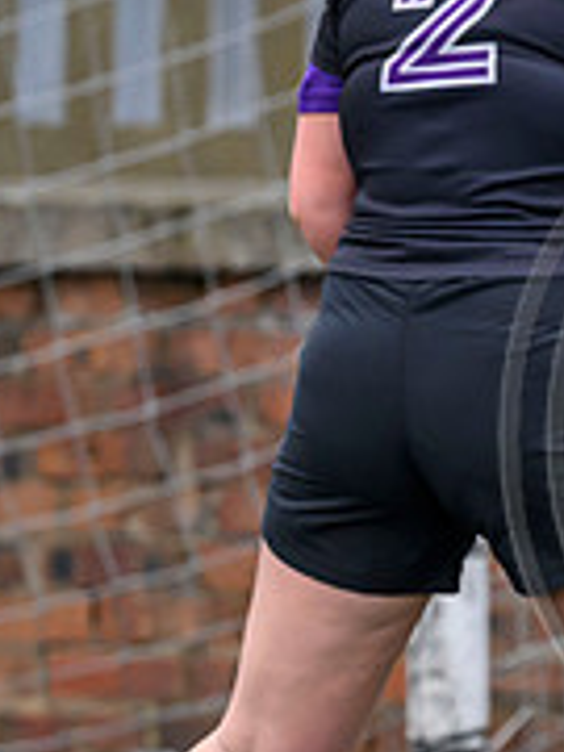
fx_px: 42536
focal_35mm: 1958
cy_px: 331
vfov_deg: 1.0
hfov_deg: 0.8
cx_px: 1128
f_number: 3.5
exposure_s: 1/2000
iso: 640
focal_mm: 400
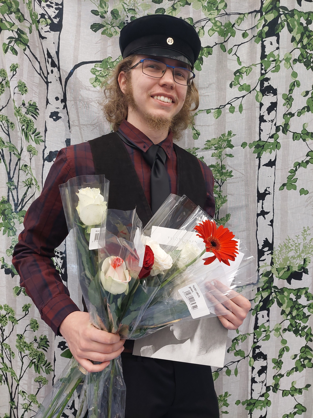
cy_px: 209
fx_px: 301
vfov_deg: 69.4
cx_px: 156
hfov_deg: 54.9
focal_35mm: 25
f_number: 1.8
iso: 400
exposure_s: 1/50
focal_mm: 5.23
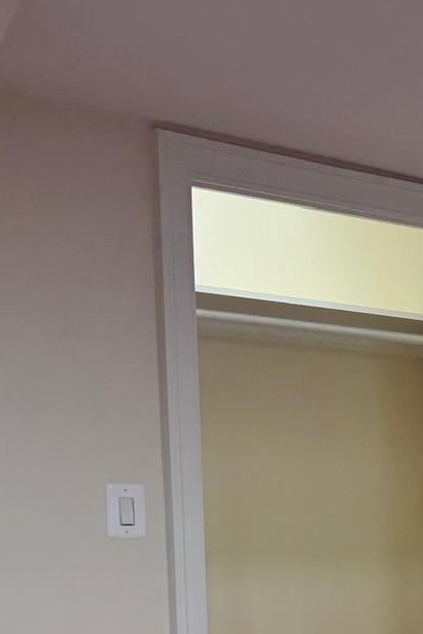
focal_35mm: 83
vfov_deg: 22.9
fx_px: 1462
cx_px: 846
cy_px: 719
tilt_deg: -6.8
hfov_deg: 13.9
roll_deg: -1.5
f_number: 1.78
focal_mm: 6.76
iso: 100
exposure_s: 1/120
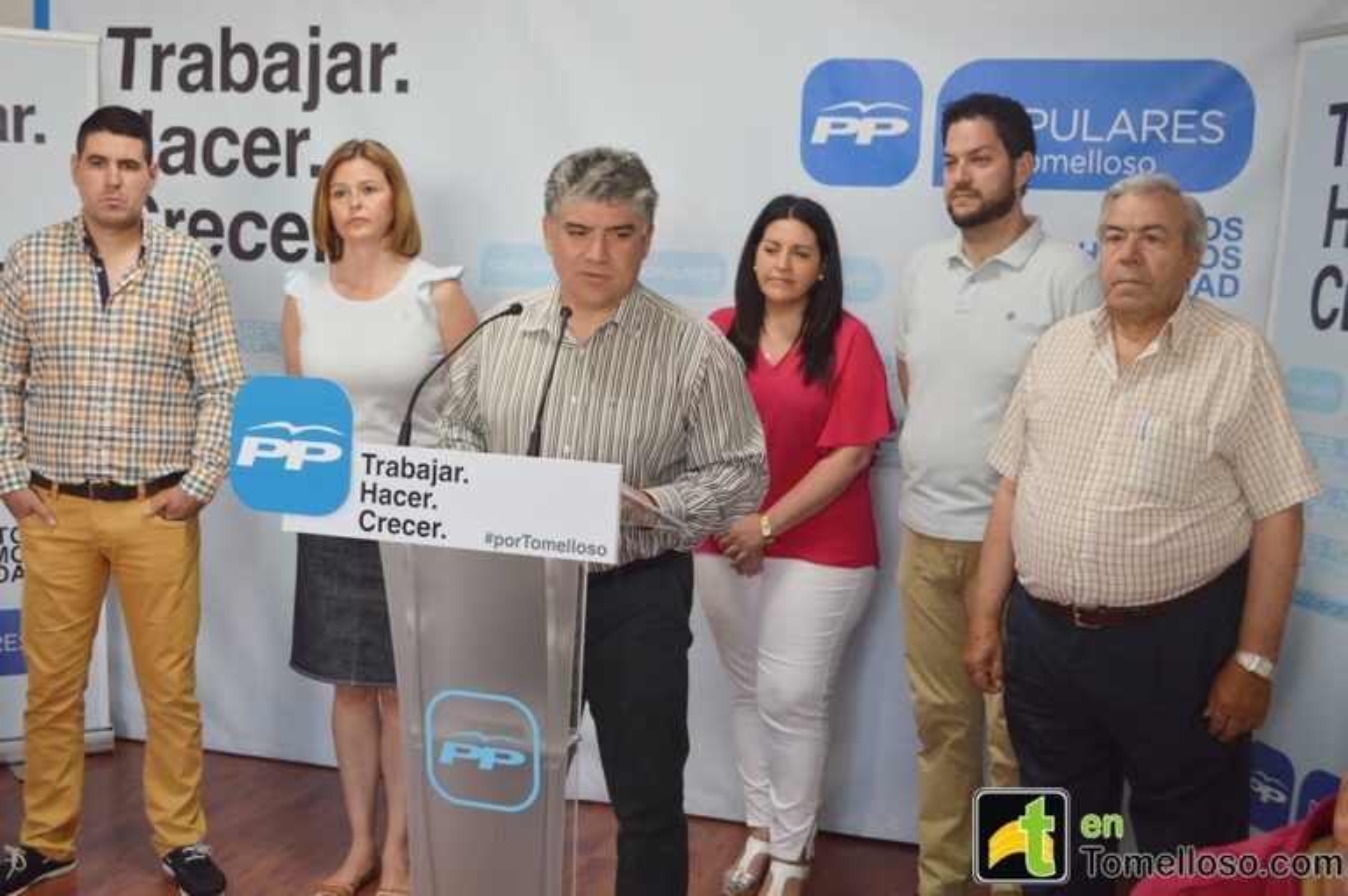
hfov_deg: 45.0
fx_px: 1628
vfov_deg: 30.8
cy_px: 448
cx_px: 674
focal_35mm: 44
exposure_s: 1/50
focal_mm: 29
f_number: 4.5
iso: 400
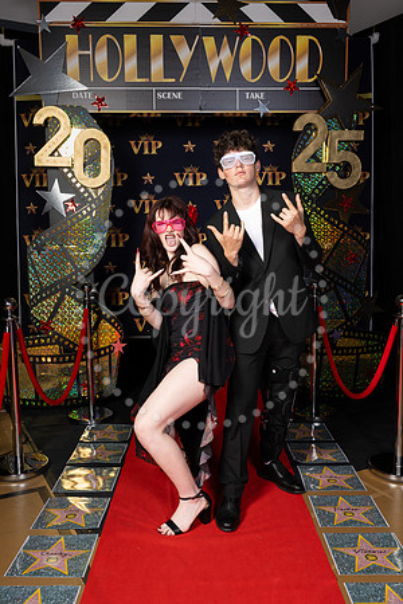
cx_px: 202
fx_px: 562
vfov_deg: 56.5
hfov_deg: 39.4
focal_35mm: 34
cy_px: 302
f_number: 8
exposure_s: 1/100
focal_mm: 33.5
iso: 320
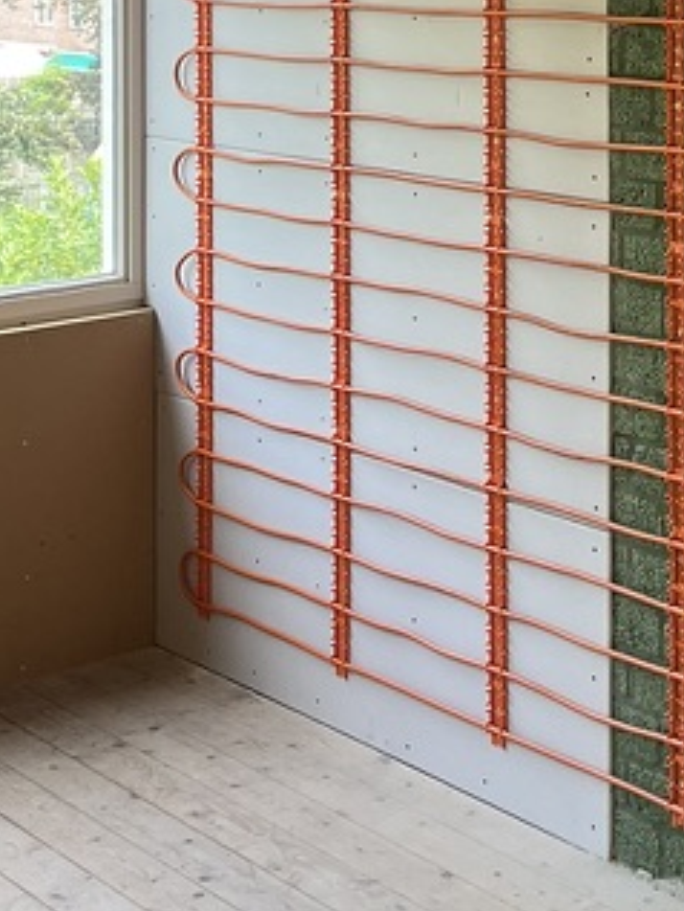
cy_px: -101
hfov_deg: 17.1
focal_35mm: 84
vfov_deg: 22.0
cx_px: 730
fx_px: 2212
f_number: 1.6
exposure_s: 1/122
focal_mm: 5.1
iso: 100
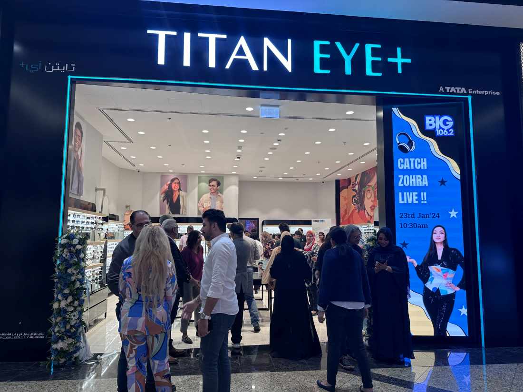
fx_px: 363
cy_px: 196
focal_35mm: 24
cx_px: 262
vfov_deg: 56.8
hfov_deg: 71.6
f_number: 1.78
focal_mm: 6.86
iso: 64
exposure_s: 1/121
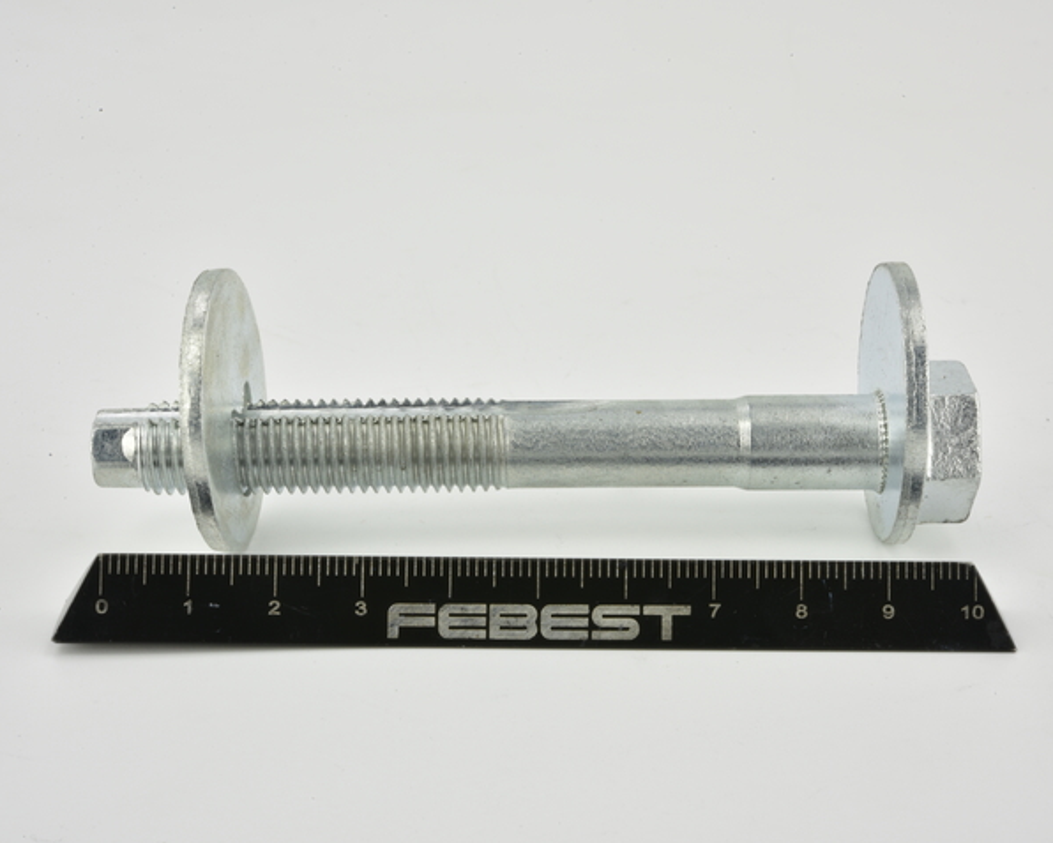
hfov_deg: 27.9
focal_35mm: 68
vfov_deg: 22.5
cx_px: 542
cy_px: 421
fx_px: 2120
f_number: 32
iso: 64
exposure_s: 1/2
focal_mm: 60
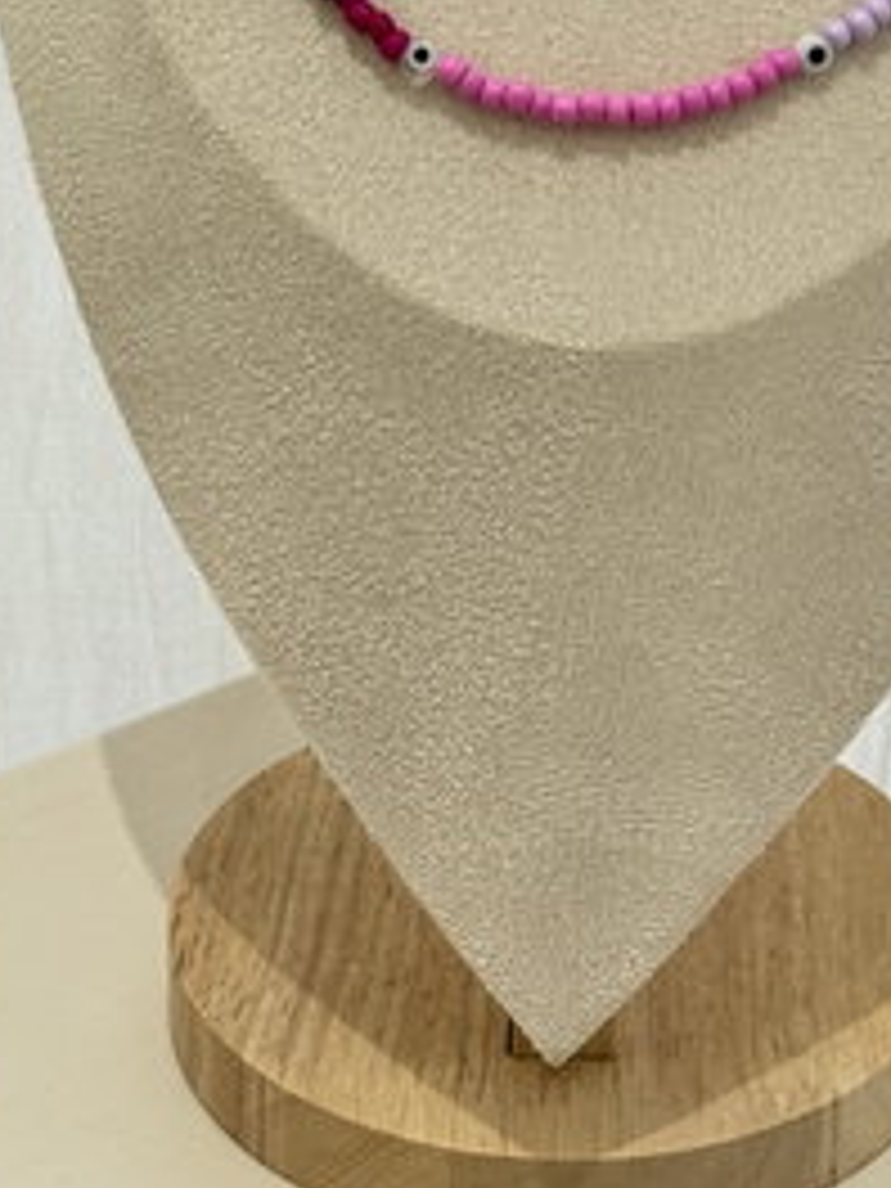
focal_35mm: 97
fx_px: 3329
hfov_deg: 15.2
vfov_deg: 19.8
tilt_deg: -20.2
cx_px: 693
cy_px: 61
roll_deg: -1.6
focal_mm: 6.76
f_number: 1.78
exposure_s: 1/50
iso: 80
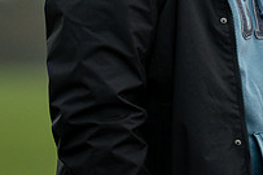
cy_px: -74
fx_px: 6891
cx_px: 306
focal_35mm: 944
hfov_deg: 2.2
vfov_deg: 1.5
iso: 400
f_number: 2.8
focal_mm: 220
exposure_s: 1/1600
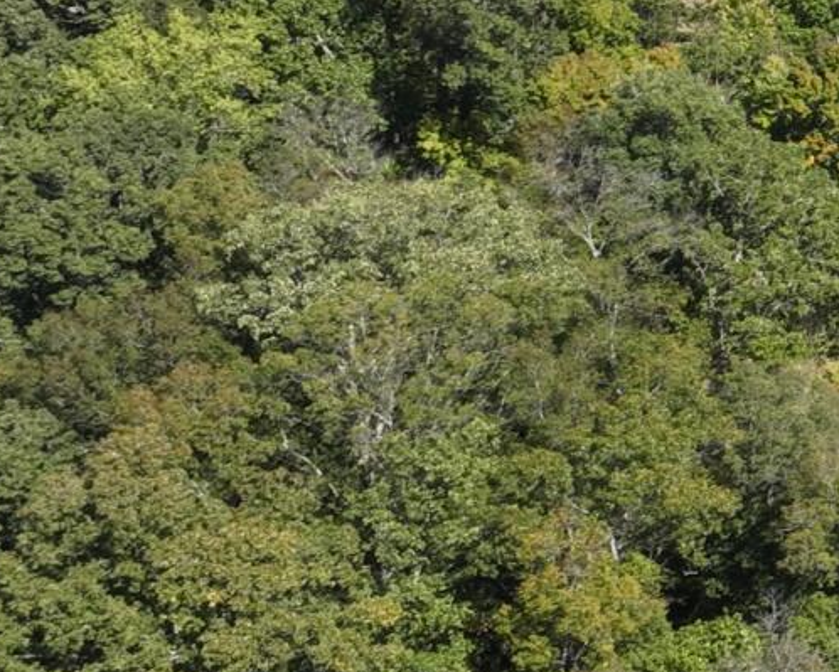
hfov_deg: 11.4
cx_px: 1993
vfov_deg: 10.9
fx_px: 3503
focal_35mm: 141
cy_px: 56
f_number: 9
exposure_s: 1/250
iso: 100
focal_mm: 12.29
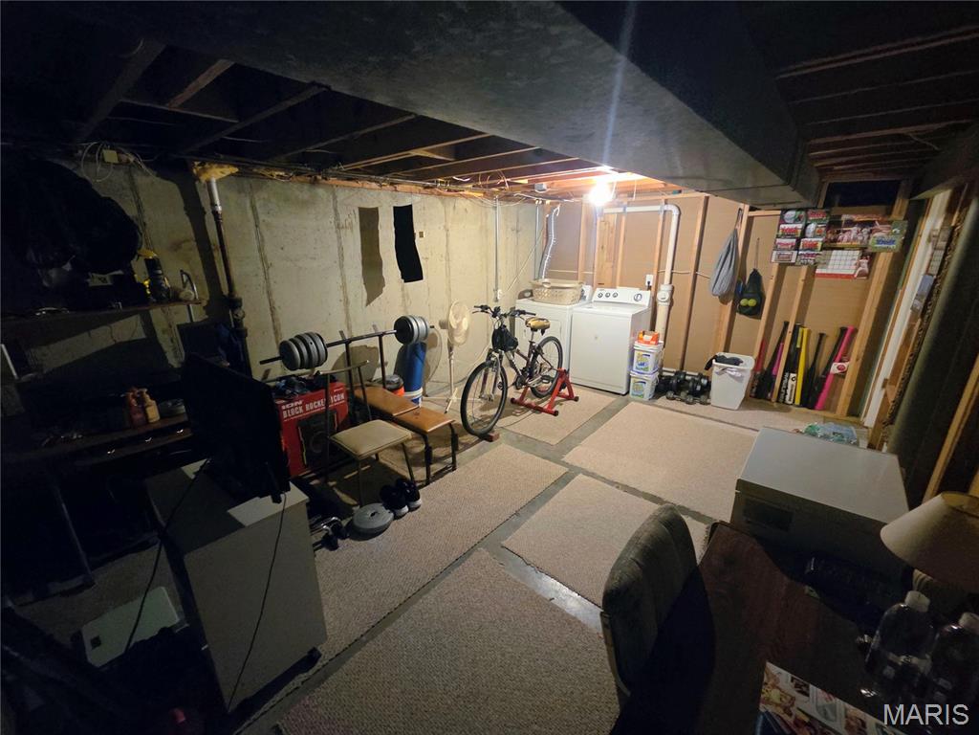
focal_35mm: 13
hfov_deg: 106.2
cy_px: 368
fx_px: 368
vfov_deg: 89.9
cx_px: 490
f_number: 2.2
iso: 1250
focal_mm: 2.2
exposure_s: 1/24
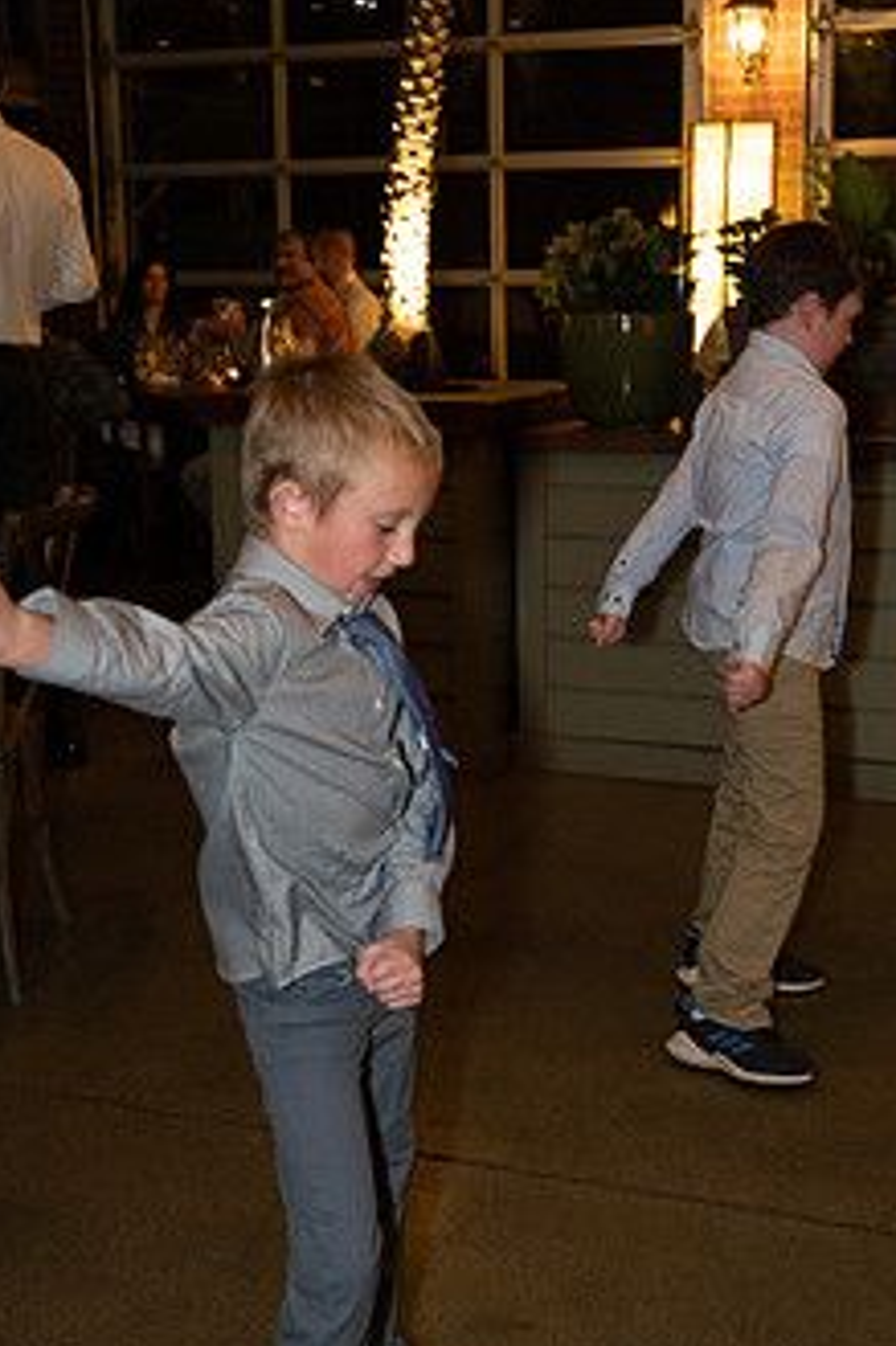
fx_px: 1943
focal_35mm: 52
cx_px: 466
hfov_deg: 26.0
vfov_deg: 38.1
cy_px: 552
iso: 1000
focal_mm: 38
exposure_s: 1/125
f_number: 3.5
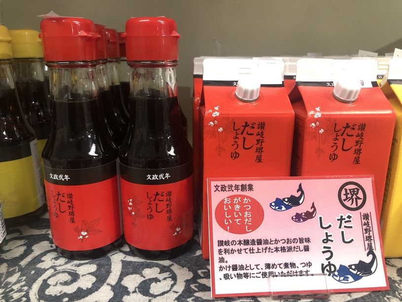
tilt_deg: -13.1
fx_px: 325
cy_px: 151
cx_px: 201
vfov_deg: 49.7
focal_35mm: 28
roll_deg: +0.0
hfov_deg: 63.5
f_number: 1.8
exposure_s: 1/17
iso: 40
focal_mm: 3.99
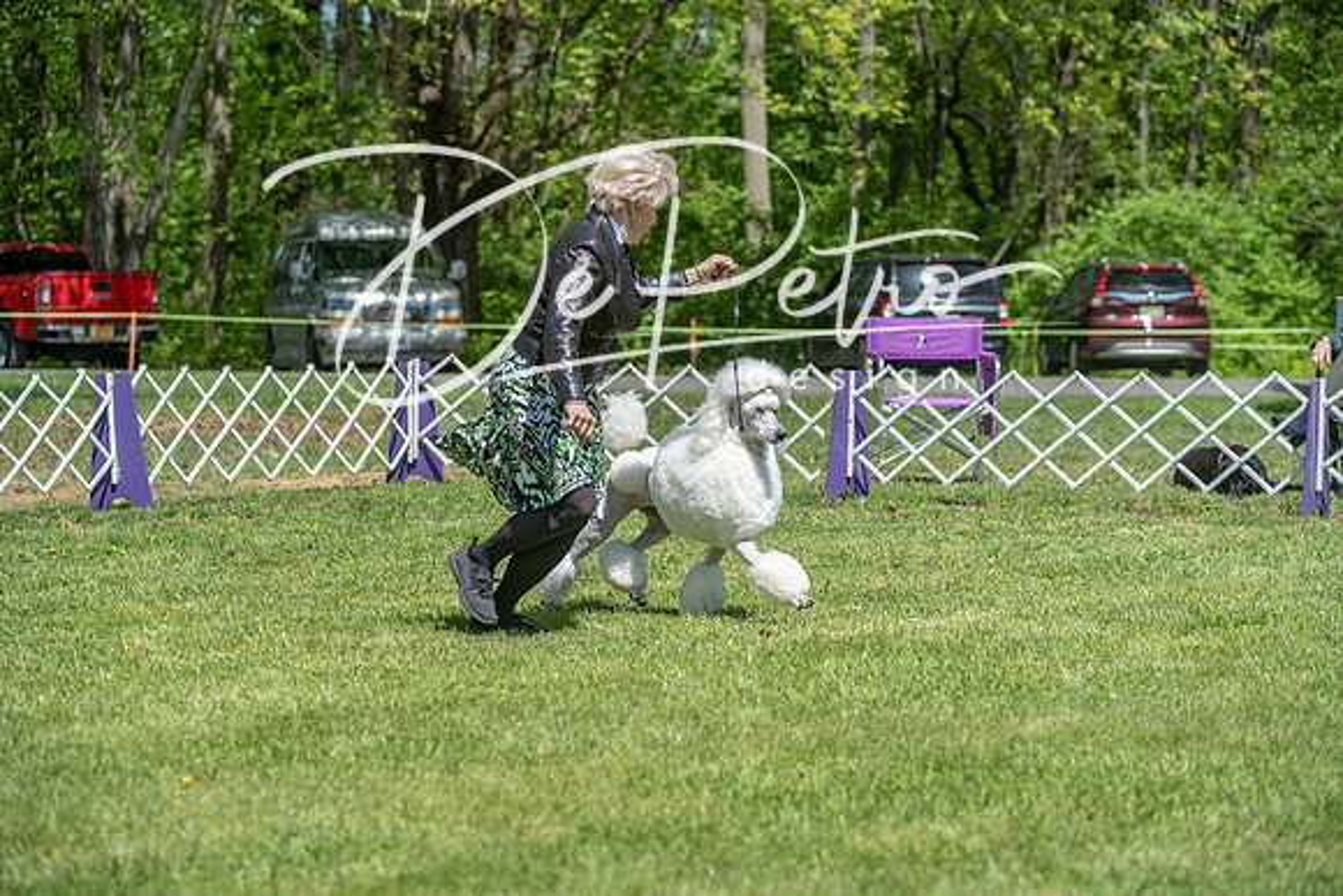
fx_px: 4104
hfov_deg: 18.6
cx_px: 672
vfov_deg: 12.5
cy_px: 448
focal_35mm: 110
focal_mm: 110
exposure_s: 1/1000
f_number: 5
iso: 250
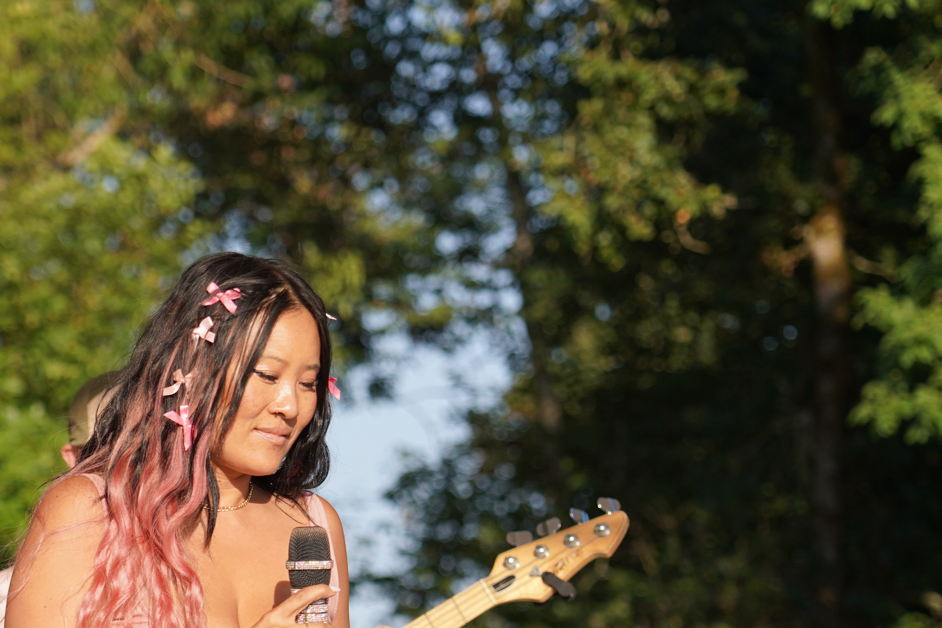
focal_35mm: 198
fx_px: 5180
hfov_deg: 10.3
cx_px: 116
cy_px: 460
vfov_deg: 6.9
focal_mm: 105
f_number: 4.5
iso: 100
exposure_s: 1/500
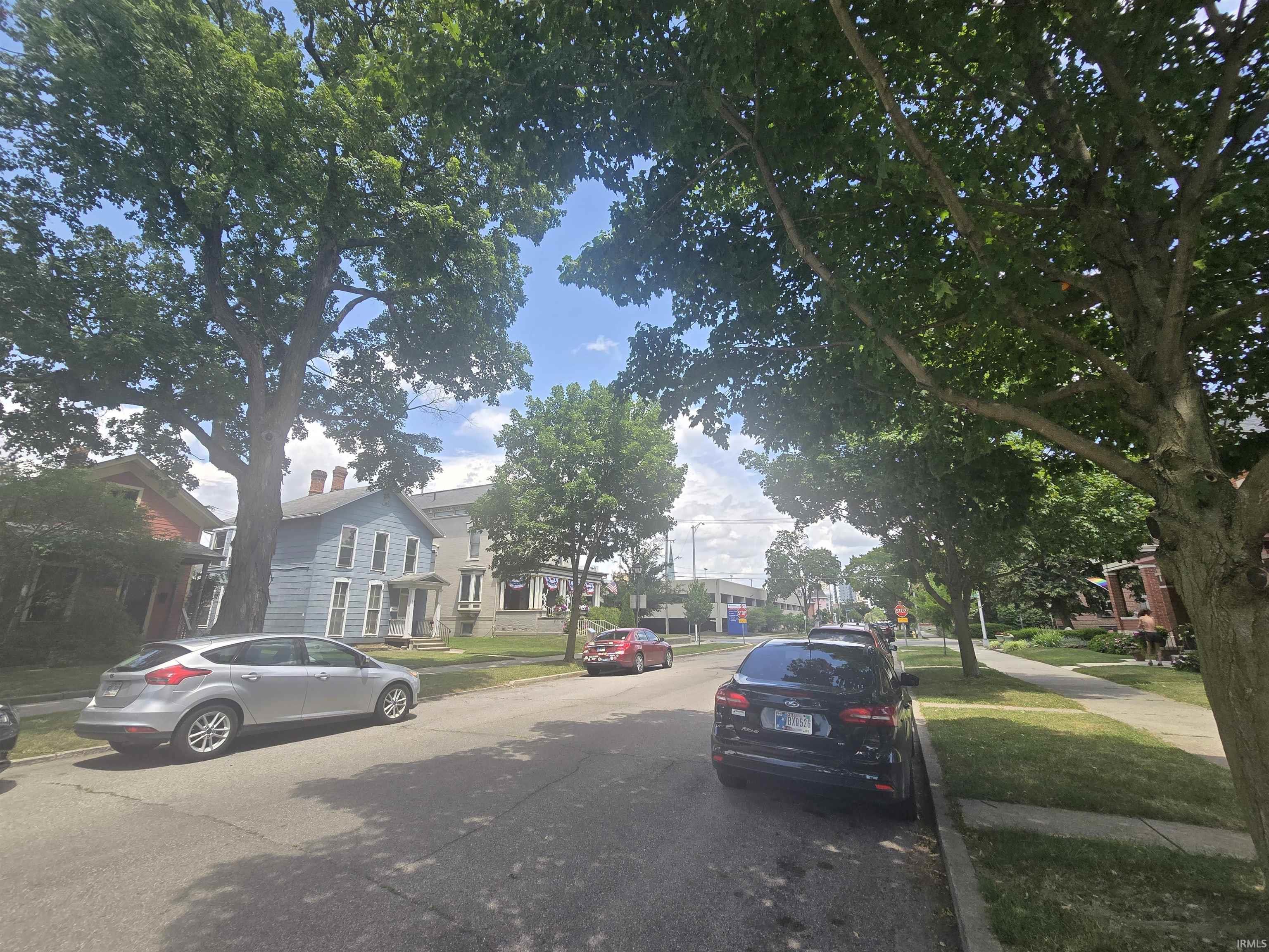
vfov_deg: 89.9
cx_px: 634
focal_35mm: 13
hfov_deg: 106.2
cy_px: 476
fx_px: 477
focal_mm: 2.2
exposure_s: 1/976
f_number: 2.2
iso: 50
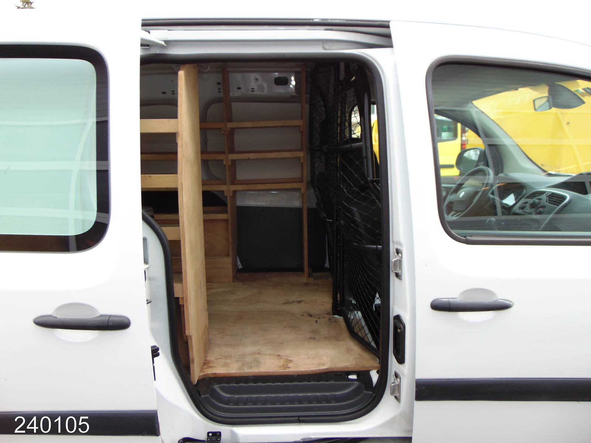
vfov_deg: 54.9
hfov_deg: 69.4
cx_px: 296
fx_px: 427
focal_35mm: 25
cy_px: 222
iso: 80
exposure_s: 1/80
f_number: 3
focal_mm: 4.5
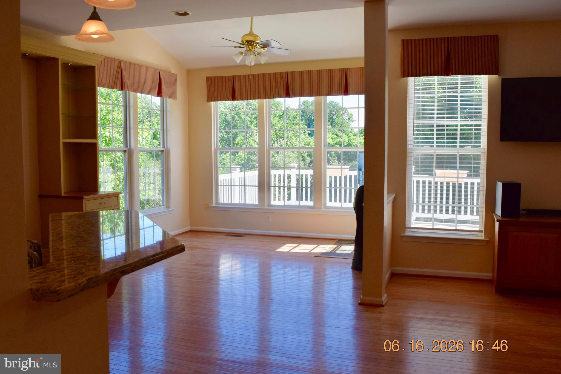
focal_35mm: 33
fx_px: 514
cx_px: 280
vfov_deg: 40.0
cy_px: 187
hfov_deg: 57.2
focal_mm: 22
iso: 320
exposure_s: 1/250
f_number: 8
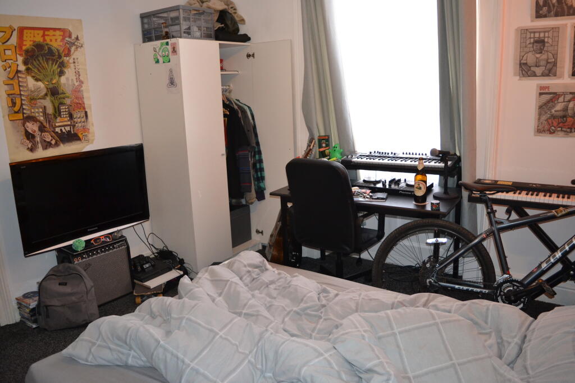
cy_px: 192
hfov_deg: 67.4
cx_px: 288
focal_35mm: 27
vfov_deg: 47.9
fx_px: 431
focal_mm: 18
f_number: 3.5
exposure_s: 1/60
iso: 1600
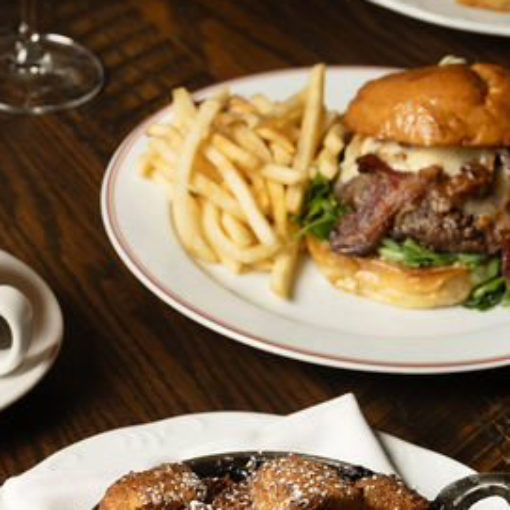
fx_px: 2300
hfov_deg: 12.6
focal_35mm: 138
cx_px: 134
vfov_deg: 12.6
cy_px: 406
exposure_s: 1/125
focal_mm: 43
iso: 200
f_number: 5.6
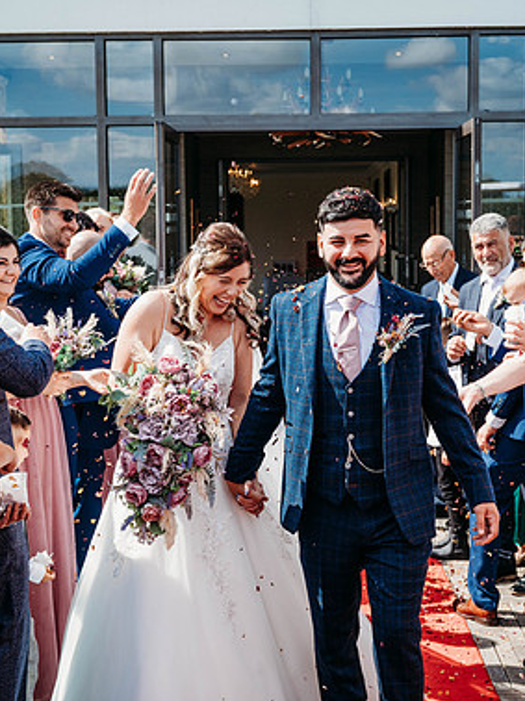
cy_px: 354
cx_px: 280
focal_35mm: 59
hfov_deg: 24.8
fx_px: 1194
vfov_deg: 32.7
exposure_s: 1/800
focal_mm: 40
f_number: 5
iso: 320
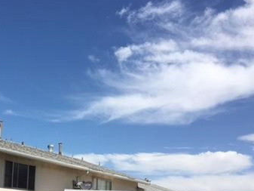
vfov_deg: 25.9
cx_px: 37
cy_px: 164
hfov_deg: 33.5
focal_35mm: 55
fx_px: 404
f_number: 2.2
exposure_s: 1/1923
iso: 25
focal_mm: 4.15
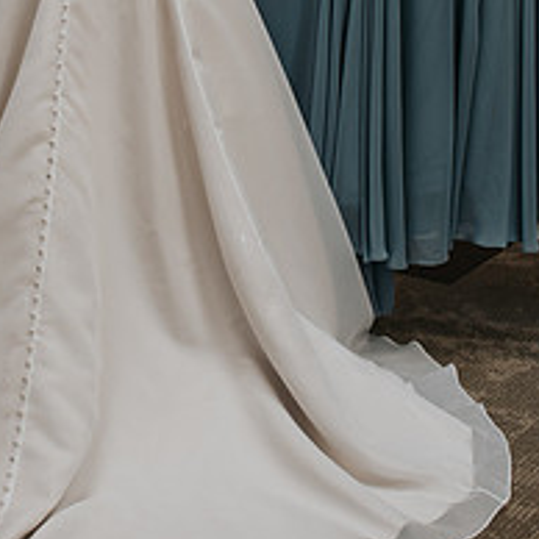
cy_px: 46
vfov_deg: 19.1
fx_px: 1568
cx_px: 97
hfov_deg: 19.3
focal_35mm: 89
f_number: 2.8
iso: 360
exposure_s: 1/125
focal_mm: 35
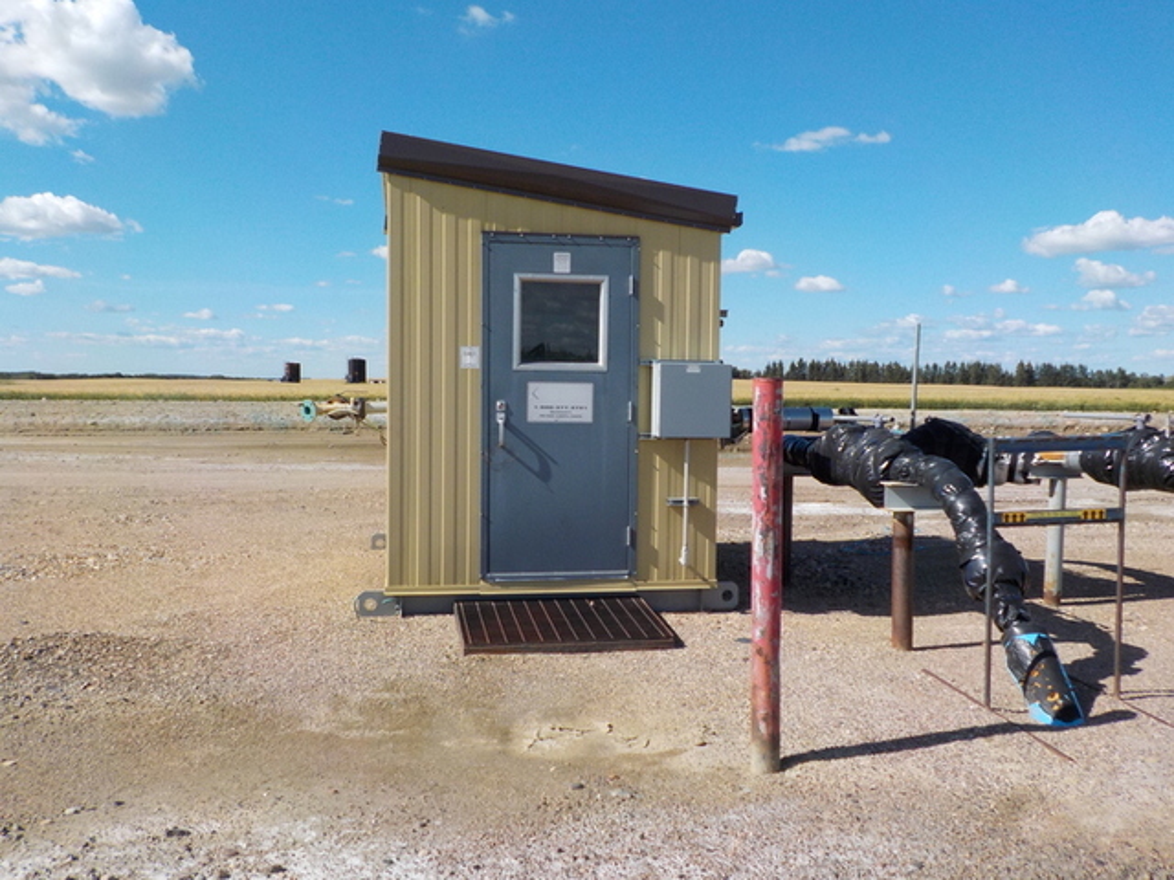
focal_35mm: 30
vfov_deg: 46.8
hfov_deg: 60.0
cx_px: 587
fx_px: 1017
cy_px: 440
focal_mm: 4.1
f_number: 3.3
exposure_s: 1/1250
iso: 125
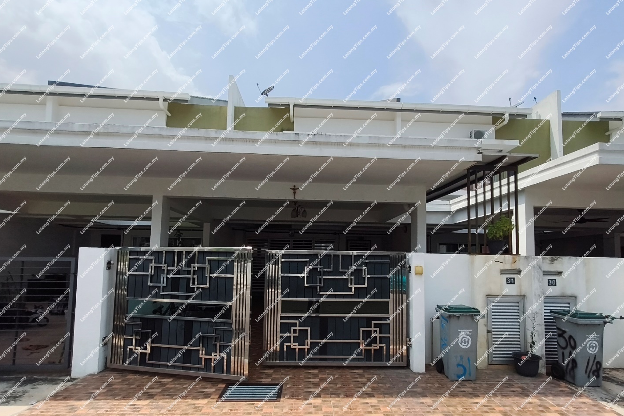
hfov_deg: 96.7
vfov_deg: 73.7
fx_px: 277
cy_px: 216
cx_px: 307
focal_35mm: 16
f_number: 2.2
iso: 50
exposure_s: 1/4767
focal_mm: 1.67
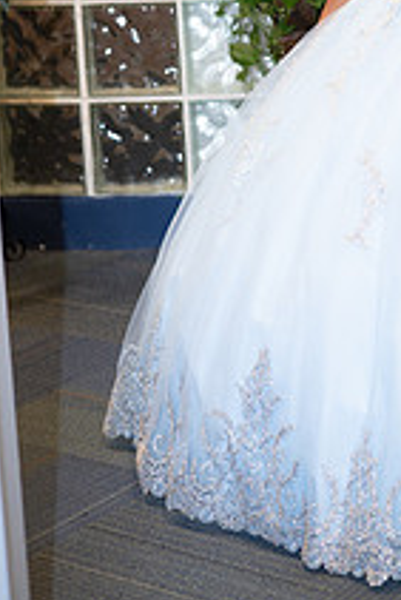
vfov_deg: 18.0
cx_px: 404
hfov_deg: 12.2
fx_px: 1851
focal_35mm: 111
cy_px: 28
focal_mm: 50
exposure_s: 1/160
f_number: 2
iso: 640
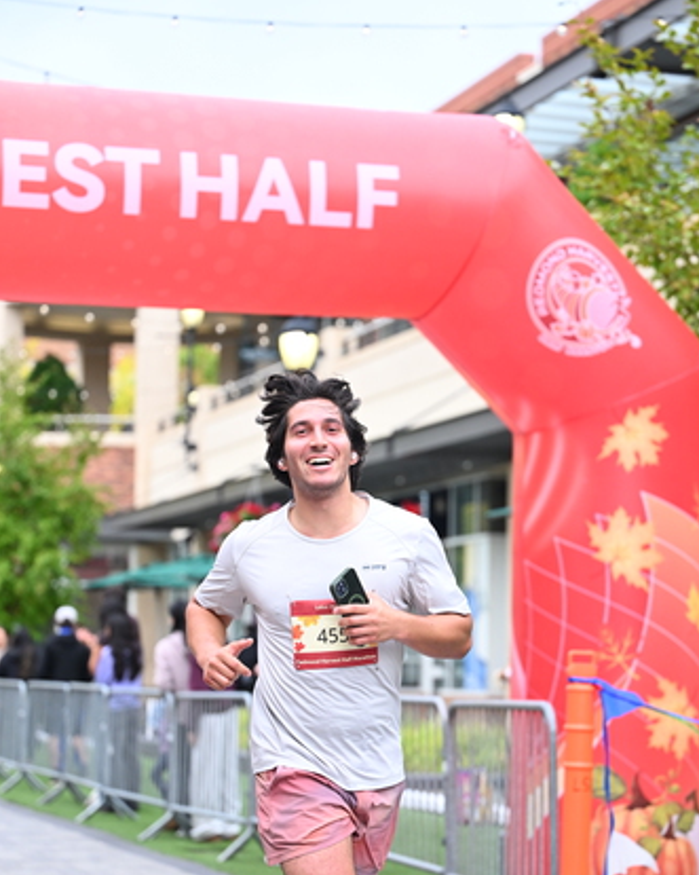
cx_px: 385
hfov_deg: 16.0
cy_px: 543
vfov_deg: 19.9
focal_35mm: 96
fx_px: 2483
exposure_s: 1/1600
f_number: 2.8
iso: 1000
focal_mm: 77
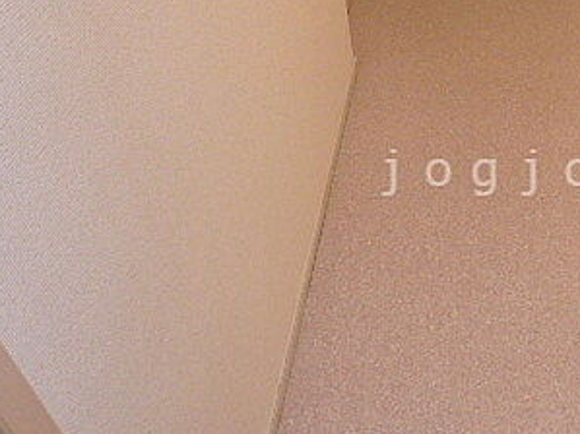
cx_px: 514
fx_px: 754
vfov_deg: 32.1
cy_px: 172
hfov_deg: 39.3
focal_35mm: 45
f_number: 3.5
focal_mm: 3.7
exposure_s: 1/30
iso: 250
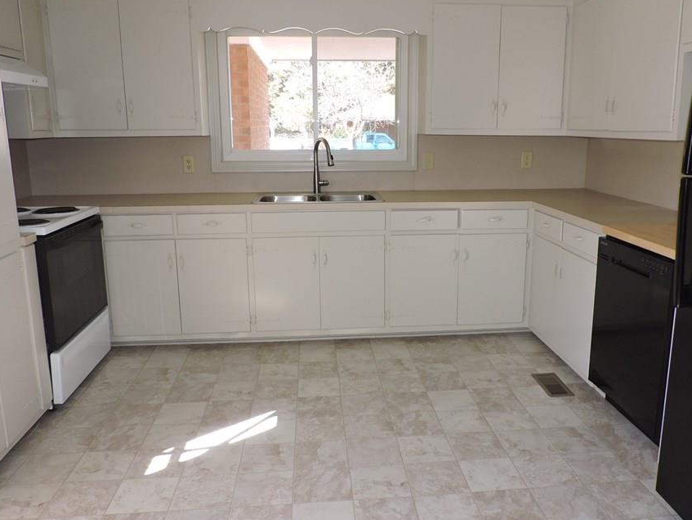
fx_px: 580
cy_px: 253
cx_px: 369
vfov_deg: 48.3
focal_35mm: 29
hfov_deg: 61.6
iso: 100
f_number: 3
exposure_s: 1/30
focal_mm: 4.3
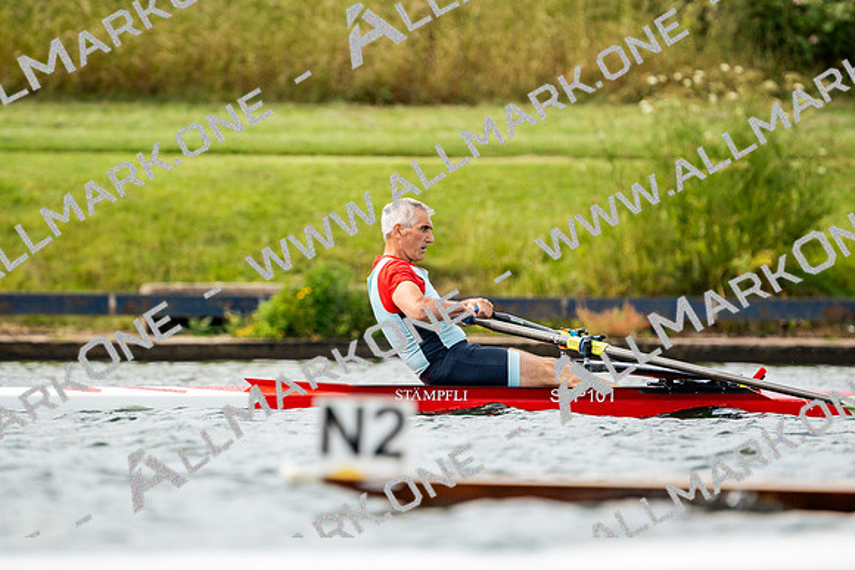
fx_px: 21379
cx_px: 428
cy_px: 285
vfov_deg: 1.5
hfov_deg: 2.3
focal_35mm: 900
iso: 640
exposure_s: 1/2000
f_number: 6.3
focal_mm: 600
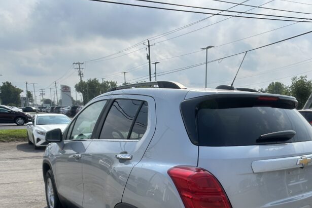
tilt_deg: -9.2
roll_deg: -1.2
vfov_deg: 29.3
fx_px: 390
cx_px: 187
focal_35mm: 45
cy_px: 159
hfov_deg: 43.4
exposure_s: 1/6993
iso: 50
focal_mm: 5.7
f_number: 1.5
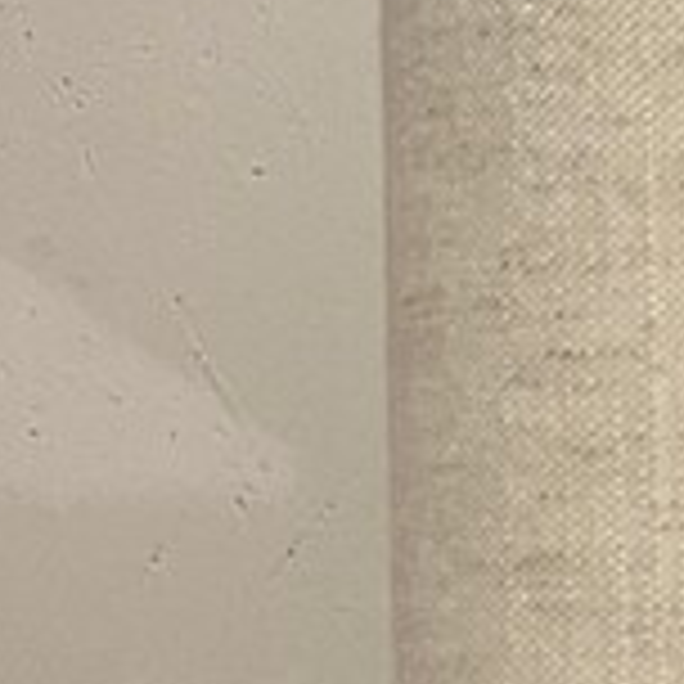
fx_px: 4069
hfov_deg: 8.5
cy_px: 1260
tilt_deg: -6.2
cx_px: 1809
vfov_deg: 9.1
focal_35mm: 182
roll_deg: +1.8
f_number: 1.5
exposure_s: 1/50
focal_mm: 5.7
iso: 100
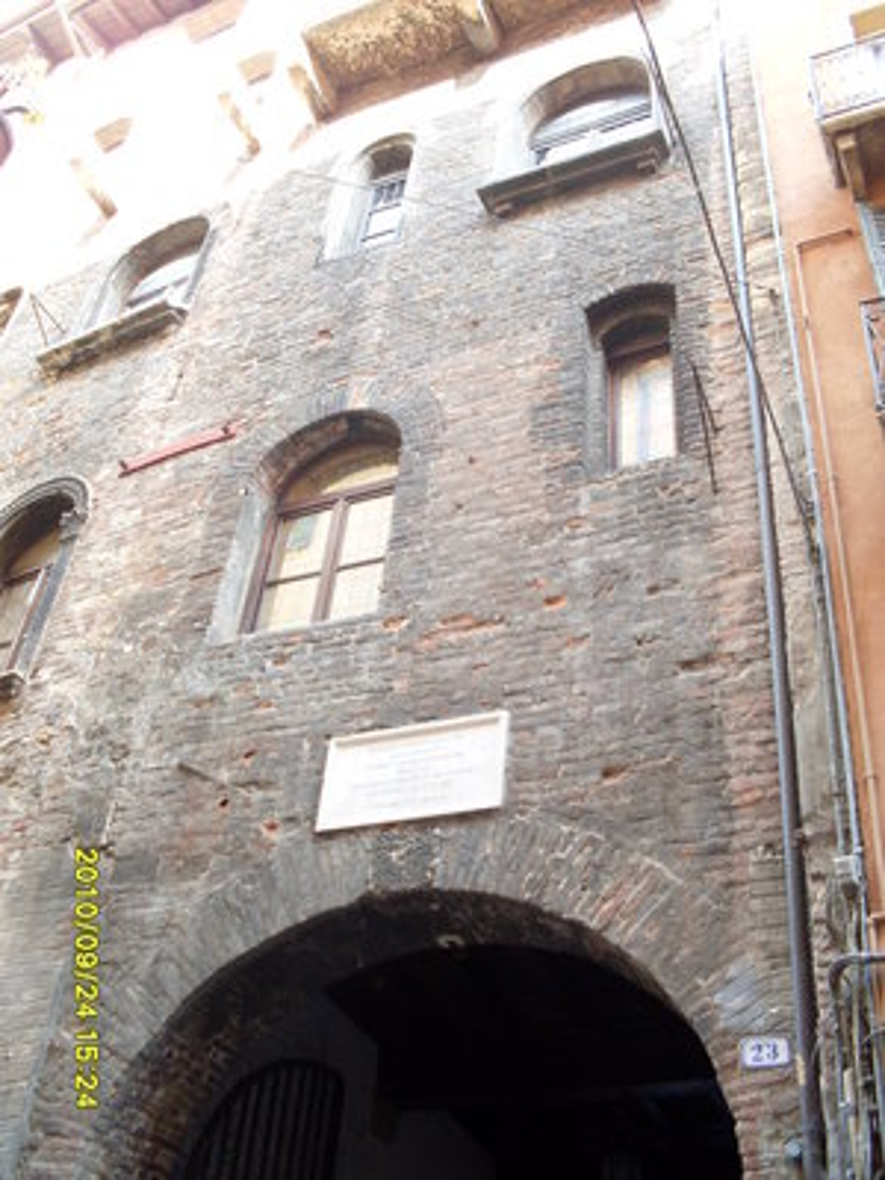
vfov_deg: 49.0
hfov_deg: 37.7
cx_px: 442
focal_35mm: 38
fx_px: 1295
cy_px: 590
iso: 100
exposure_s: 1/45
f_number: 2.8
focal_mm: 6.3
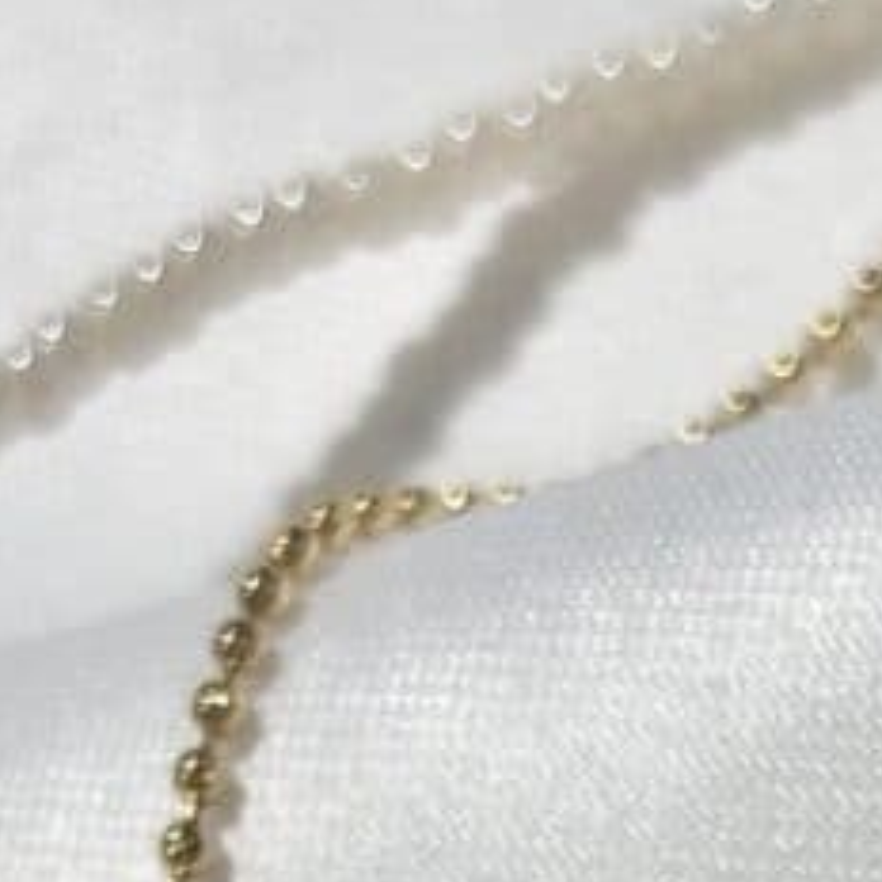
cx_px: 897
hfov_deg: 8.6
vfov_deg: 8.2
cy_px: 1813
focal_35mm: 203
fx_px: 5852
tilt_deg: -51.4
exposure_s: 1/397
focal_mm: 5.96
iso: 32
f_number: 1.6
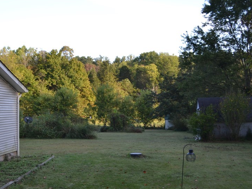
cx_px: 120
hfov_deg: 36.8
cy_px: 123
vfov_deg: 27.9
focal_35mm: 52
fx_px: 378
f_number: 4
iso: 110
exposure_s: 1/125
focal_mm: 24
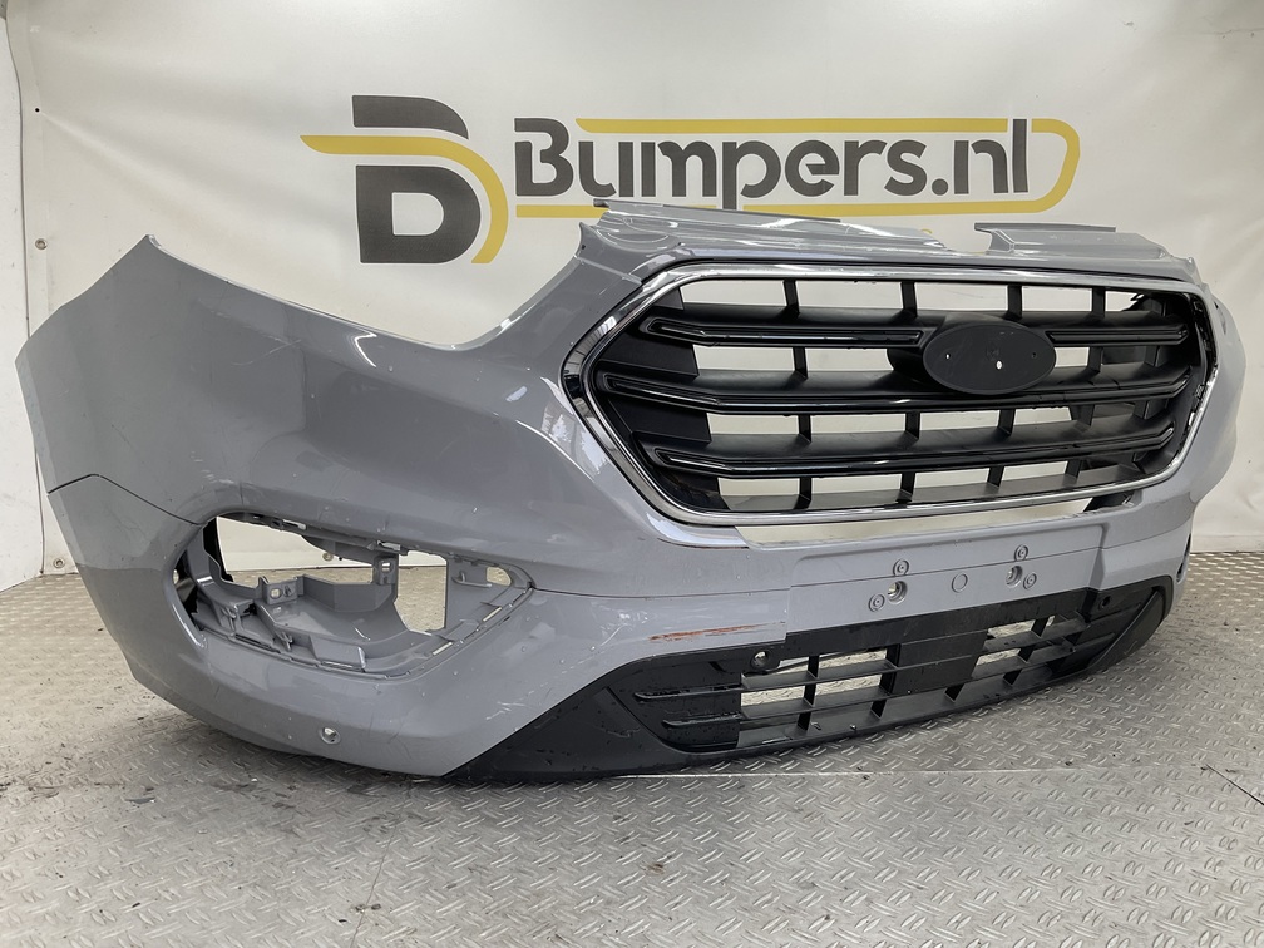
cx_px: 632
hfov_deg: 61.7
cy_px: 474
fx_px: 1059
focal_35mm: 29
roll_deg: -0.9
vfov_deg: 48.2
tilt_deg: -7.5
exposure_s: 1/100
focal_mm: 3
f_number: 1.8
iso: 20
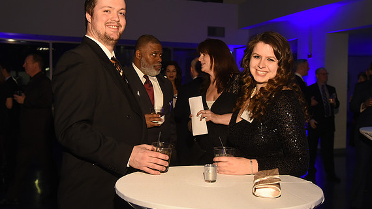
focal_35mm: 48
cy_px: 97
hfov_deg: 42.9
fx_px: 473
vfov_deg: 24.9
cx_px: 188
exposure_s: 1/200
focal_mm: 45
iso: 2500
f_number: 5.6
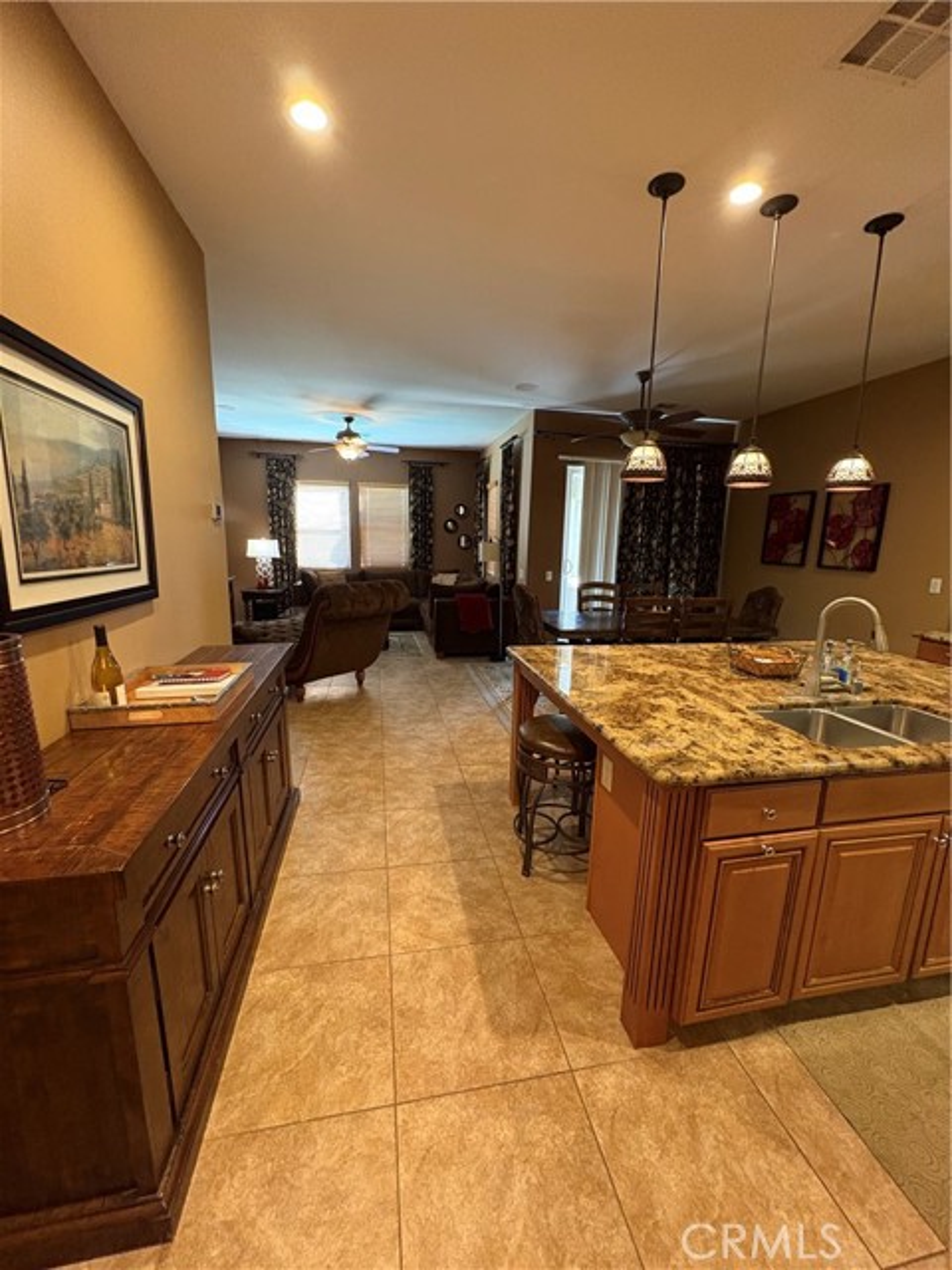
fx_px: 513
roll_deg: -1.3
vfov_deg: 102.1
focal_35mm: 14
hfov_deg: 85.7
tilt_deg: -8.6
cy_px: 635
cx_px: 476
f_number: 2.2
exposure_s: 1/60
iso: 500
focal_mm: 2.22
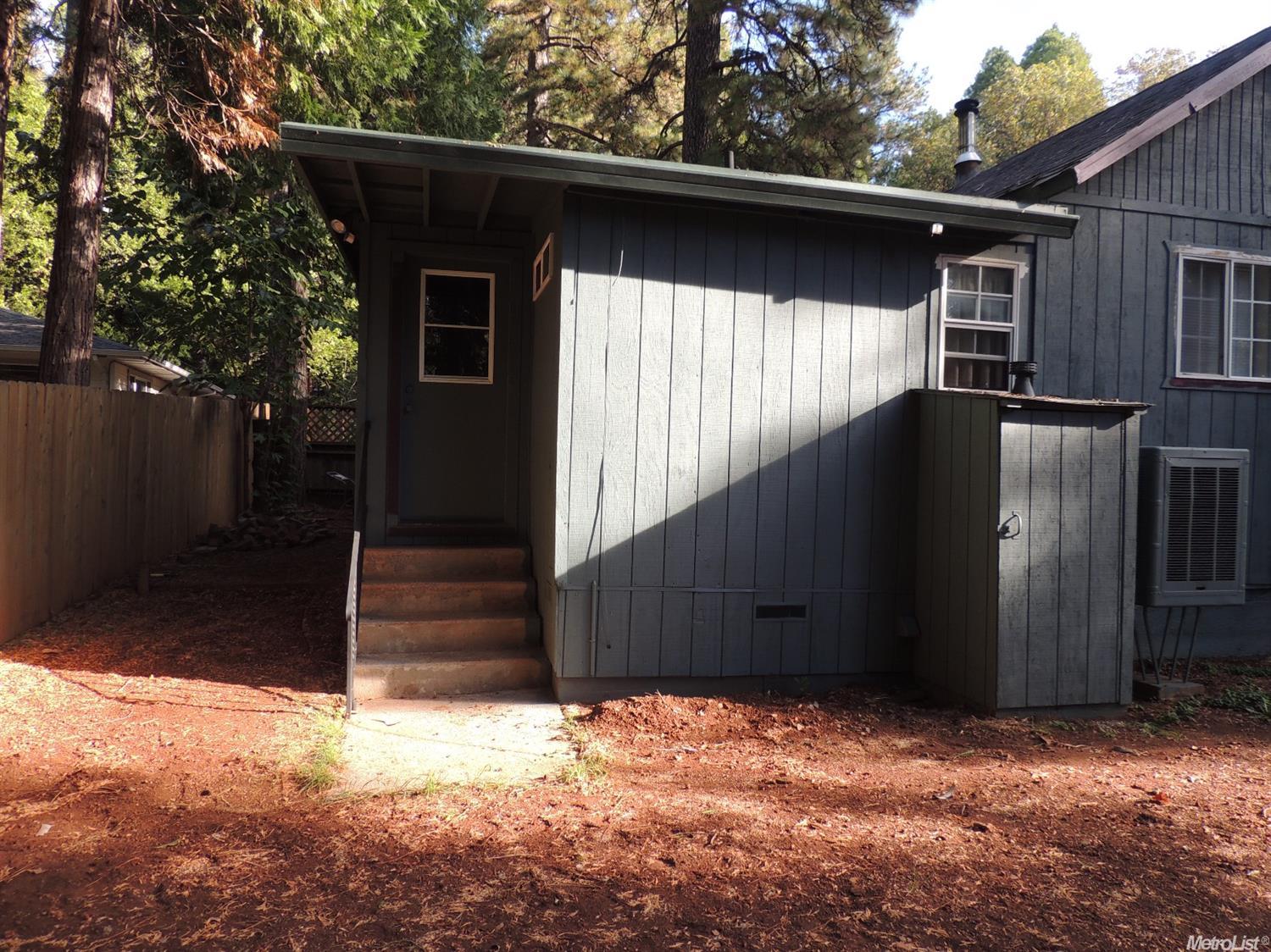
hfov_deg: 71.6
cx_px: 636
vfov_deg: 56.8
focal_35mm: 24
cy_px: 476
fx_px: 881
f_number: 3
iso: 100
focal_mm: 4.3
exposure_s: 1/160
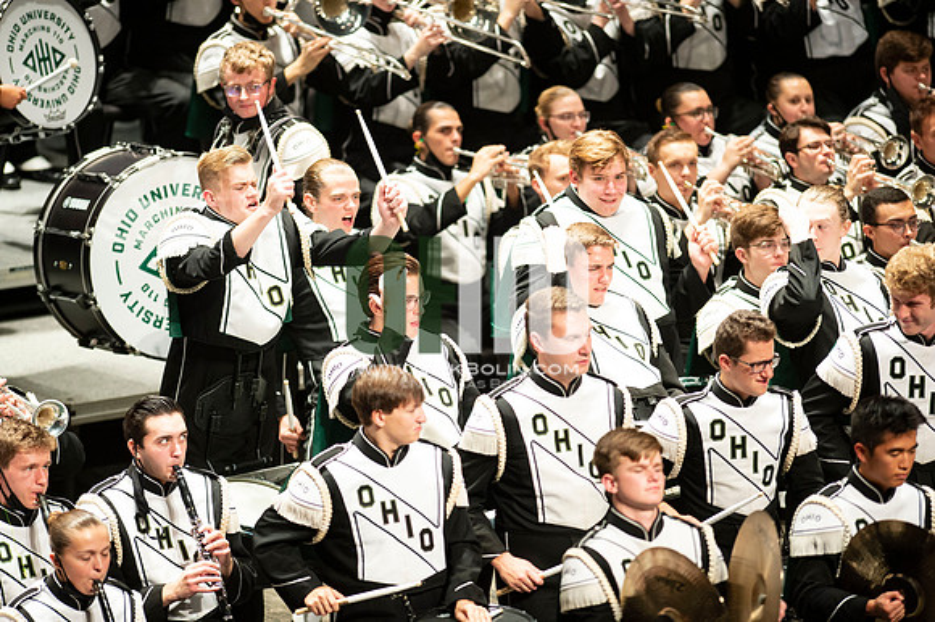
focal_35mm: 300
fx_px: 7787
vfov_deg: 4.6
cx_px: 468
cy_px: 311
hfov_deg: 6.9
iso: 3200
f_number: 2.8
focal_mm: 300
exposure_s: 1/500
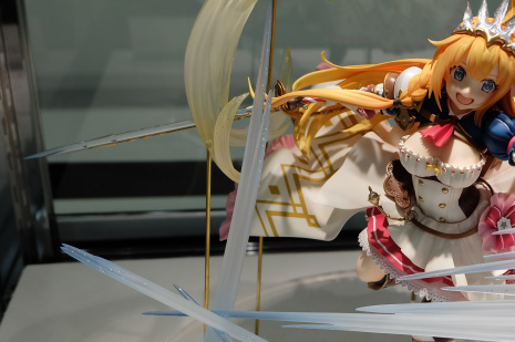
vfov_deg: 21.8
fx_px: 886
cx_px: 434
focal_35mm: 62
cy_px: 206
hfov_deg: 31.3
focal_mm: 24.3
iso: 400
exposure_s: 1/160
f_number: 5
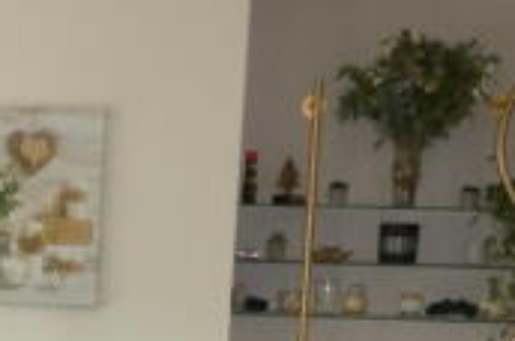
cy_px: 534
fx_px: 1514
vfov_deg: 12.2
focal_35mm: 106
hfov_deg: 18.1
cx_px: -139
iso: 250
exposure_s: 1/60
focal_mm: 5.3
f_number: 3.3
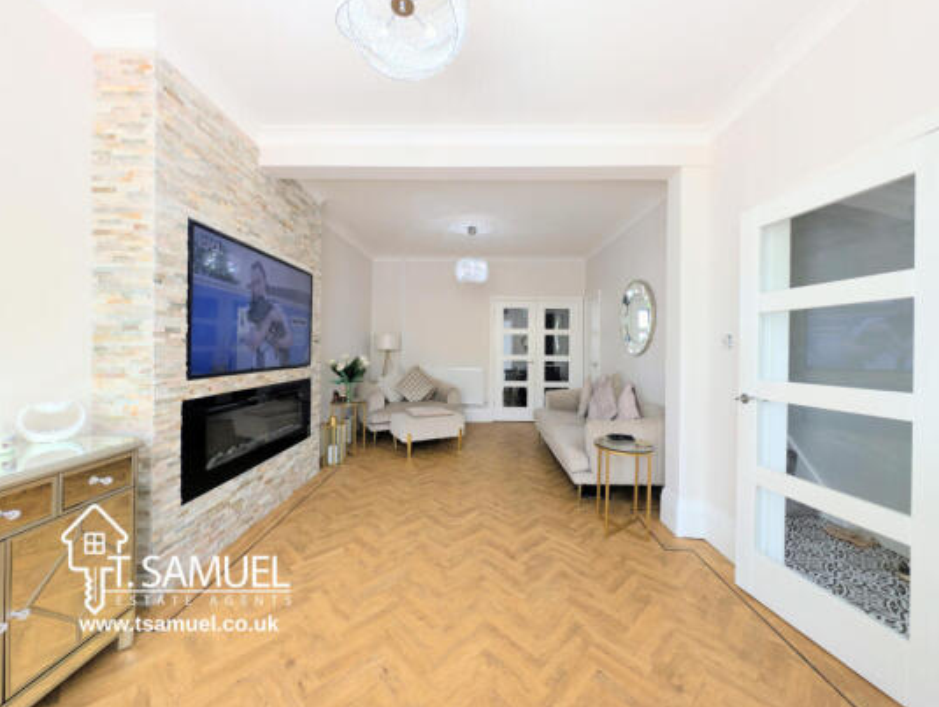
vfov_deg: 90.1
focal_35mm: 13
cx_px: 479
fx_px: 353
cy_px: 350
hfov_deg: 106.1
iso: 37
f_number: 1.95
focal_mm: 2.23
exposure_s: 1/50
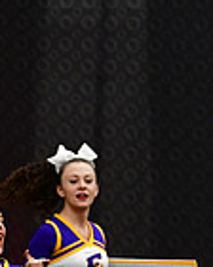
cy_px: 268
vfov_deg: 3.3
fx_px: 4689
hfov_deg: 2.6
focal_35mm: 595
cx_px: -323
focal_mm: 102
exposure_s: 1/500
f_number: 4
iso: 4000
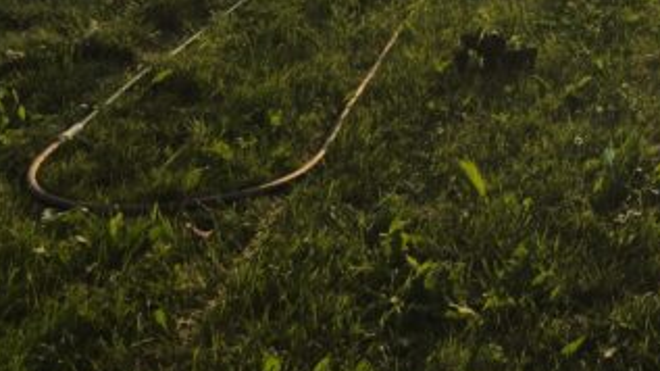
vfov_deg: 13.3
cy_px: -304
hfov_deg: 24.5
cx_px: 725
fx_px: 1417
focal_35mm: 81
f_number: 1.8
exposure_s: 1/6032
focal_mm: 5.4
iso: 25
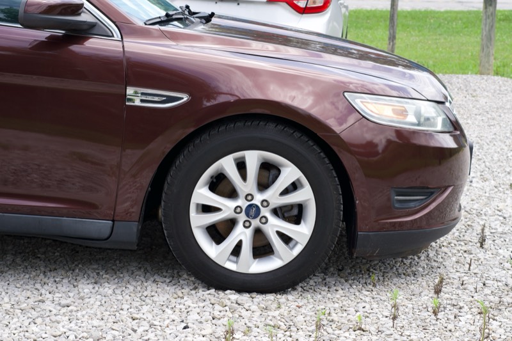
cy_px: 170
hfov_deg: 27.0
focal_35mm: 75
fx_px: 1066
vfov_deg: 18.2
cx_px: 256
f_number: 5.6
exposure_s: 1/160
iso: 100
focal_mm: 50
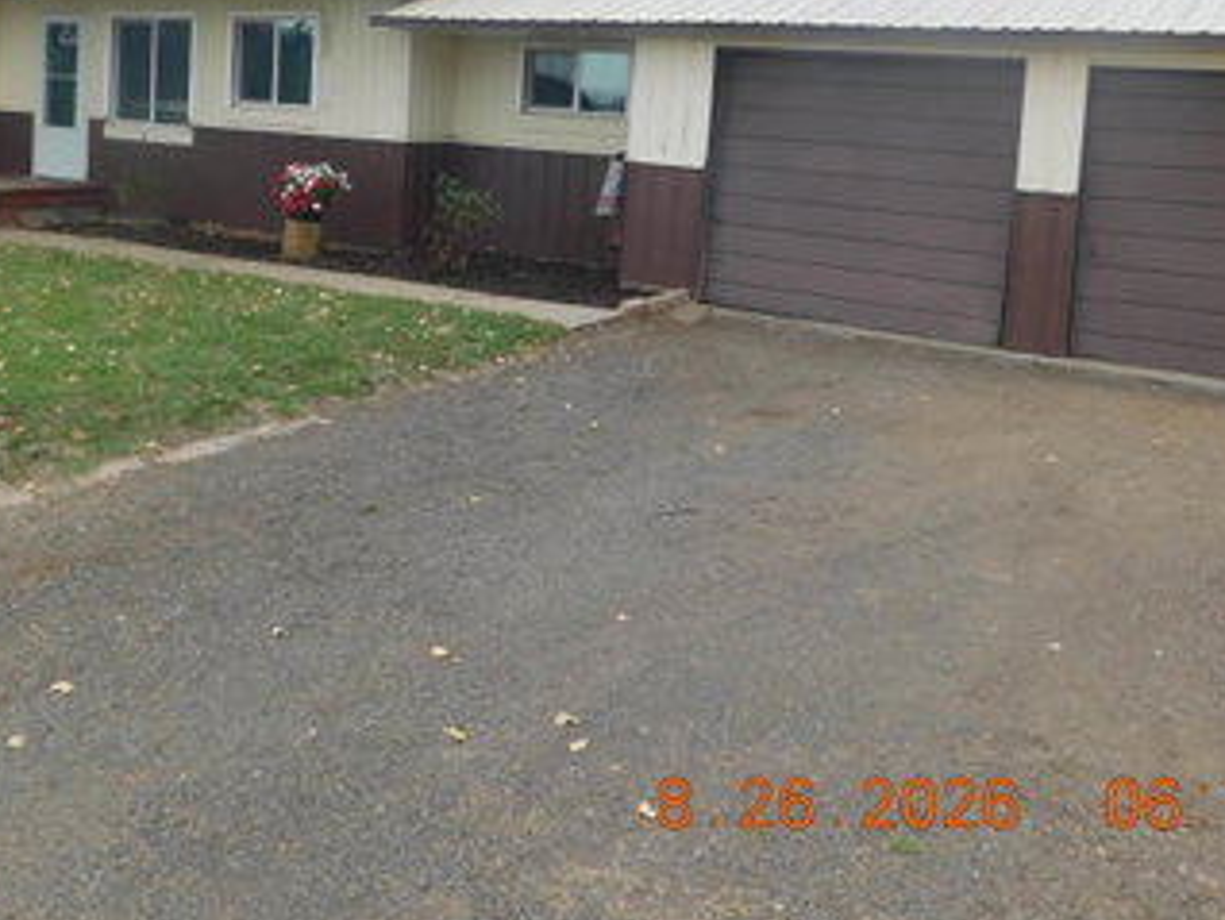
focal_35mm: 37
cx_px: 443
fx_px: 1310
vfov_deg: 37.7
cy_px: 219
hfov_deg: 49.5
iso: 125
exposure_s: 1/500
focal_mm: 4
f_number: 3
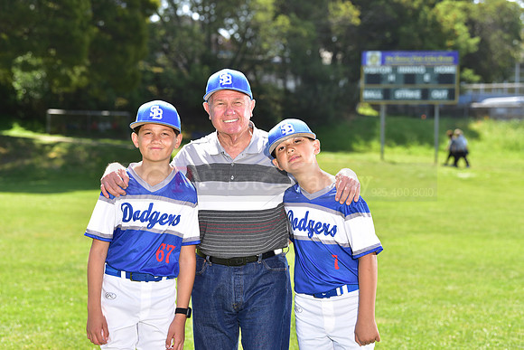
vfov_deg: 13.7
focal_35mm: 100
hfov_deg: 20.4
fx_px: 1456
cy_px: 175
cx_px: 262
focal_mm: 100
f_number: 5
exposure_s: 1/200
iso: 100
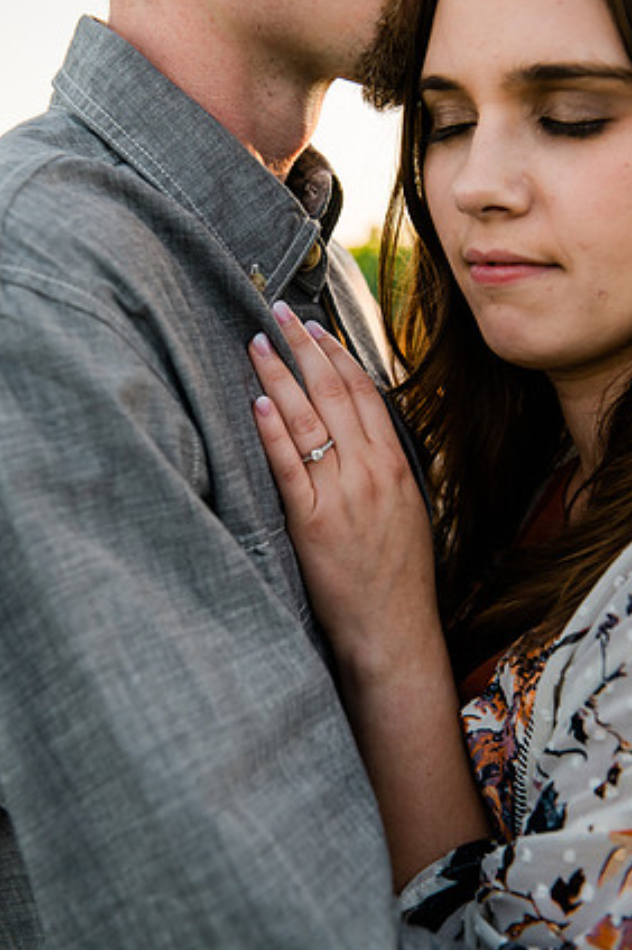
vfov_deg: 38.9
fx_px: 1345
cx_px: 320
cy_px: 455
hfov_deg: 26.4
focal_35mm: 51
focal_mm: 48
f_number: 5.6
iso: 320
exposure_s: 1/320
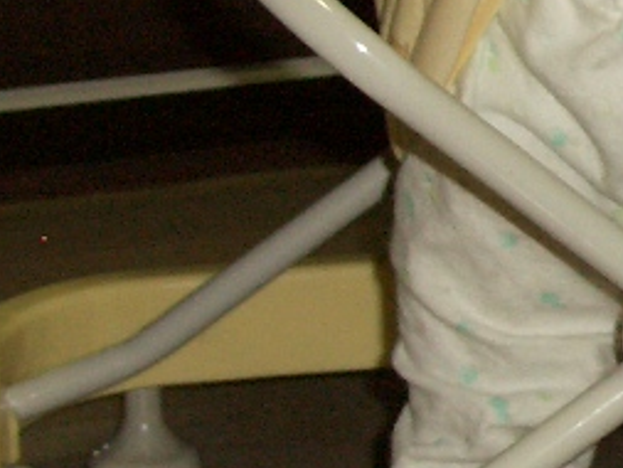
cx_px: 946
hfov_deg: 11.3
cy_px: 126
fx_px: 3007
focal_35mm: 167
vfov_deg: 8.9
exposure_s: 1/60
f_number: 2.8
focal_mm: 7.1
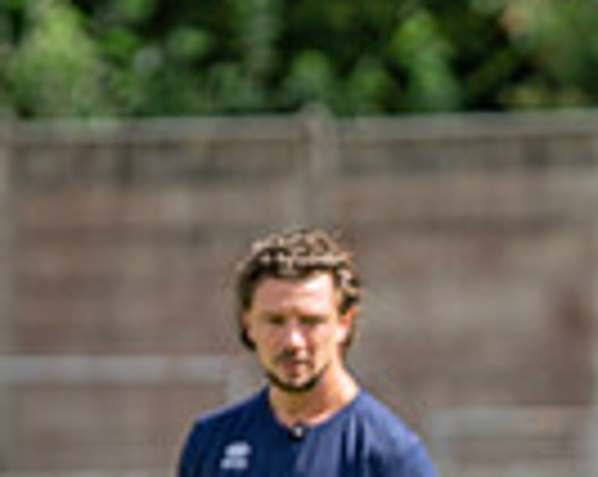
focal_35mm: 518
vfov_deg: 3.0
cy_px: 946
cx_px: 697
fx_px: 9154
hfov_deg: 3.7
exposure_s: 1/6400
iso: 110
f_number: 1.6
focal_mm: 85
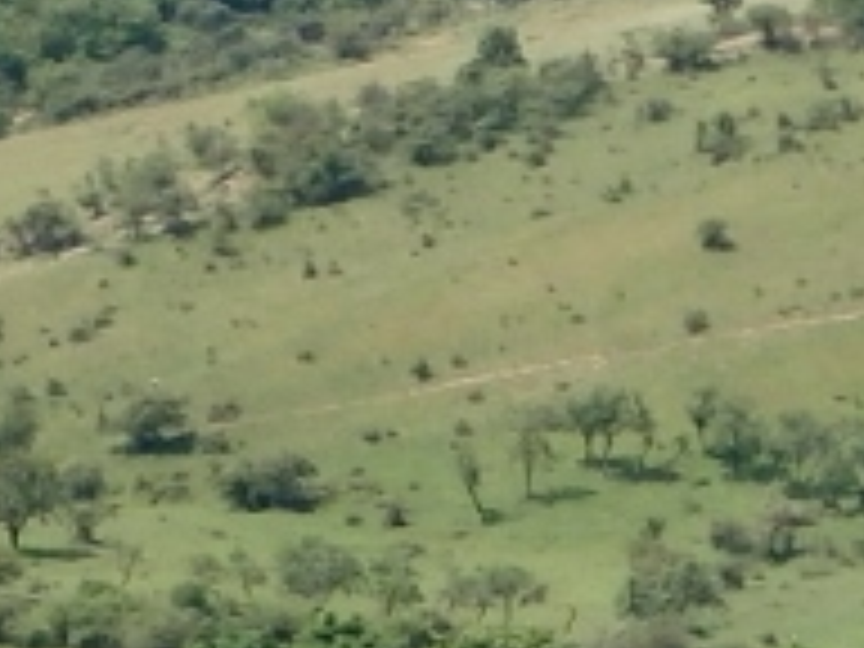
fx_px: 9984
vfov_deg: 3.7
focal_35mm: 400
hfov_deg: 4.8
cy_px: 346
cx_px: 2426
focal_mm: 10.7
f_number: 5.3
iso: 125
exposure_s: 1/400
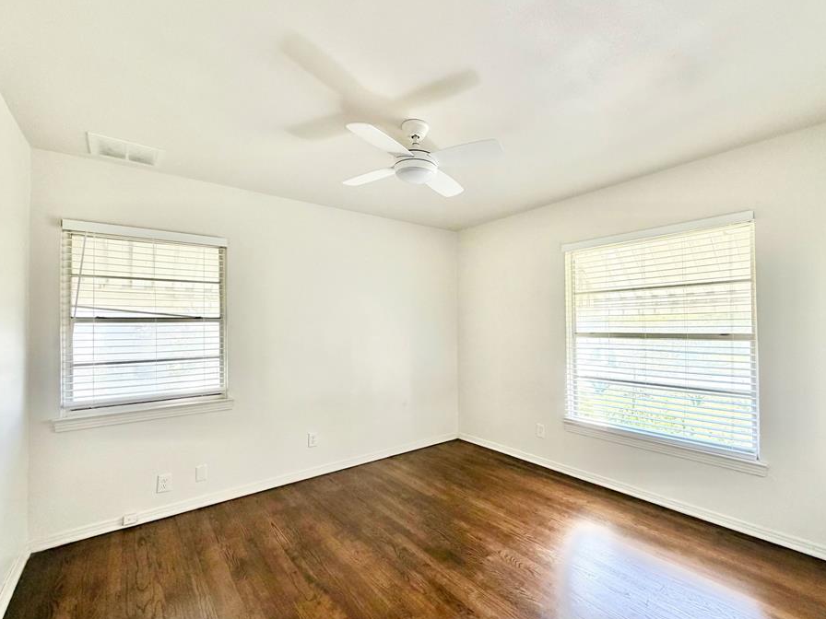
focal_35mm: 16
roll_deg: +0.7
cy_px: 321
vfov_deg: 78.1
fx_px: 382
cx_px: 446
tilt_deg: +0.4
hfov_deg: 94.3
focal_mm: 2.22
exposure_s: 1/121
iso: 160
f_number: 2.2
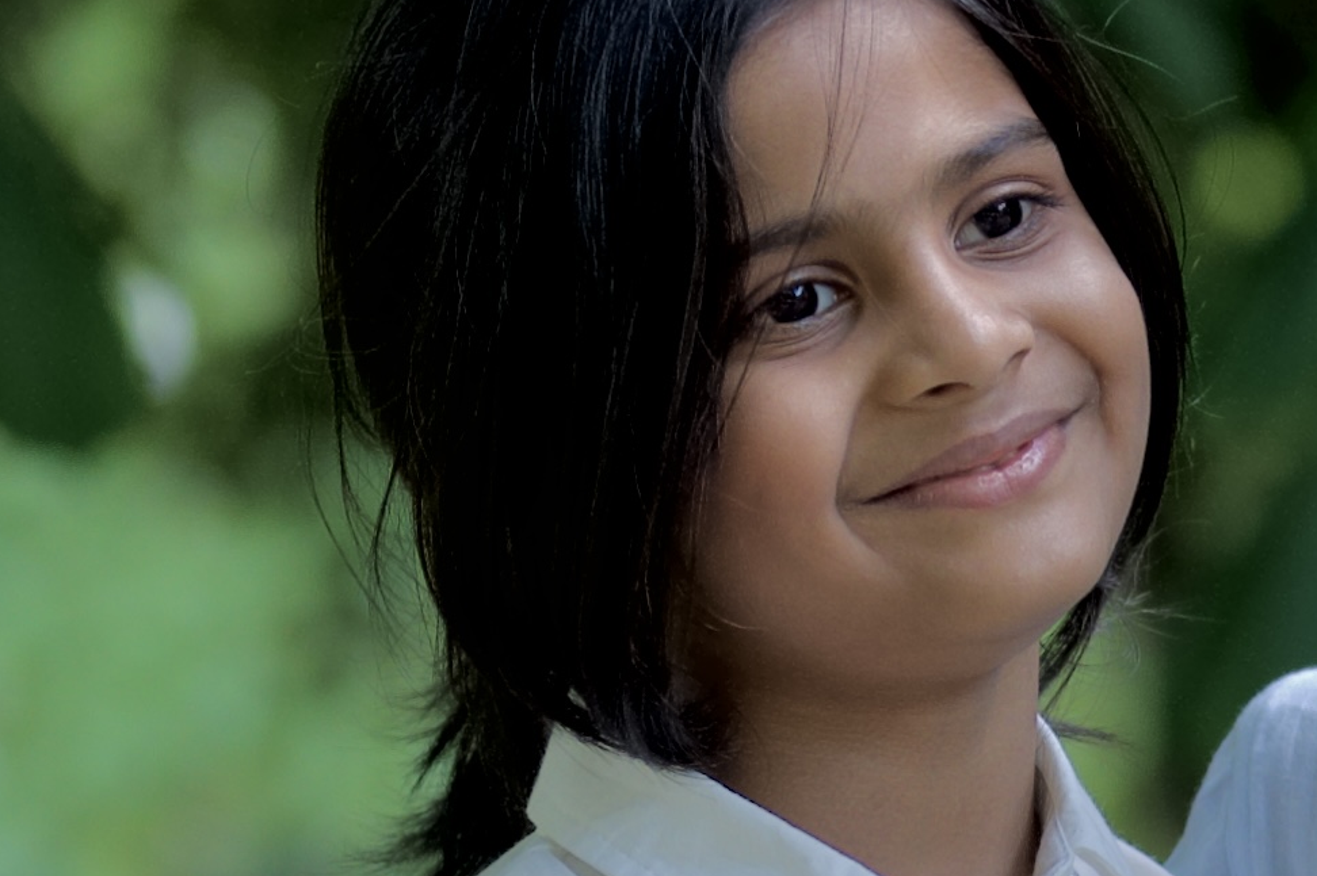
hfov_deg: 6.6
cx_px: 1378
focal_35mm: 311
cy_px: 1399
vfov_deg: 4.4
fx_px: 11371
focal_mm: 50
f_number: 1.8
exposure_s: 1/125
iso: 63
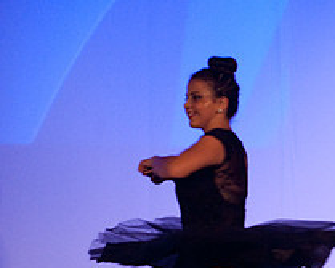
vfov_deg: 3.0
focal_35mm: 521
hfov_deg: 3.7
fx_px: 5163
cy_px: 258
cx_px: 452
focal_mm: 200
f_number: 2.8
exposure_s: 1/200
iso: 3200
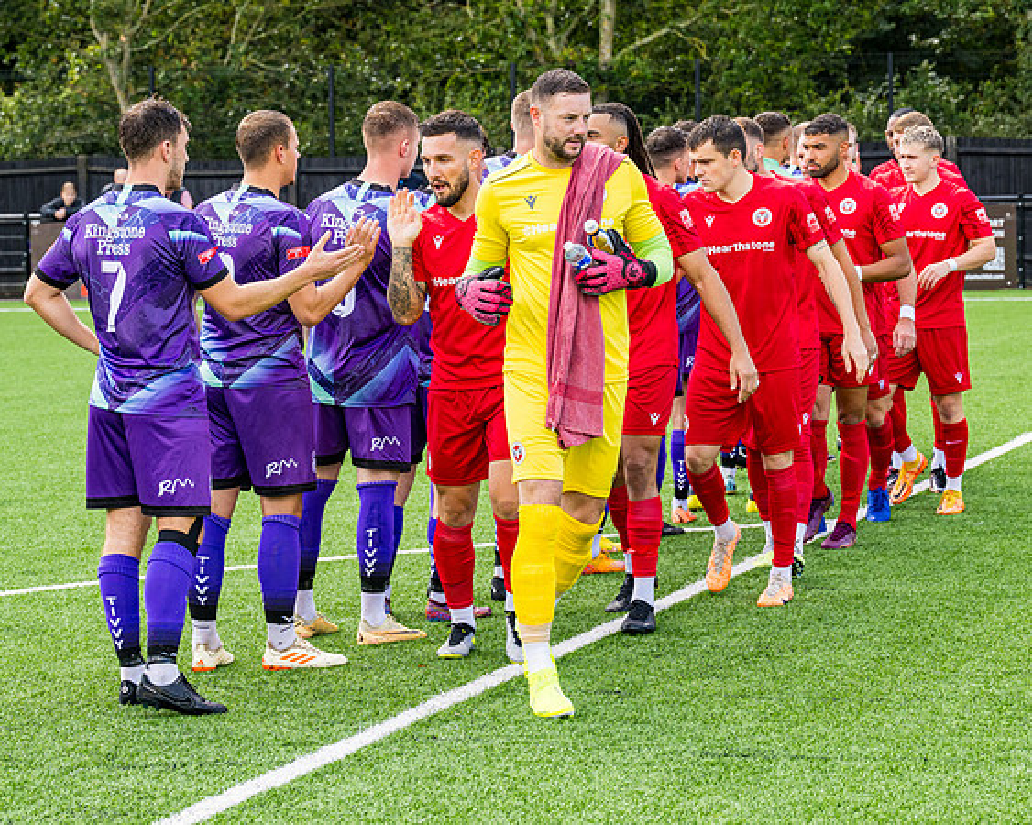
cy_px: 412
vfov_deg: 13.0
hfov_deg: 16.3
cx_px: 452
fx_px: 3612
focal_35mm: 118
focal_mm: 70
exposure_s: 1/500
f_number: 5
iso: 200
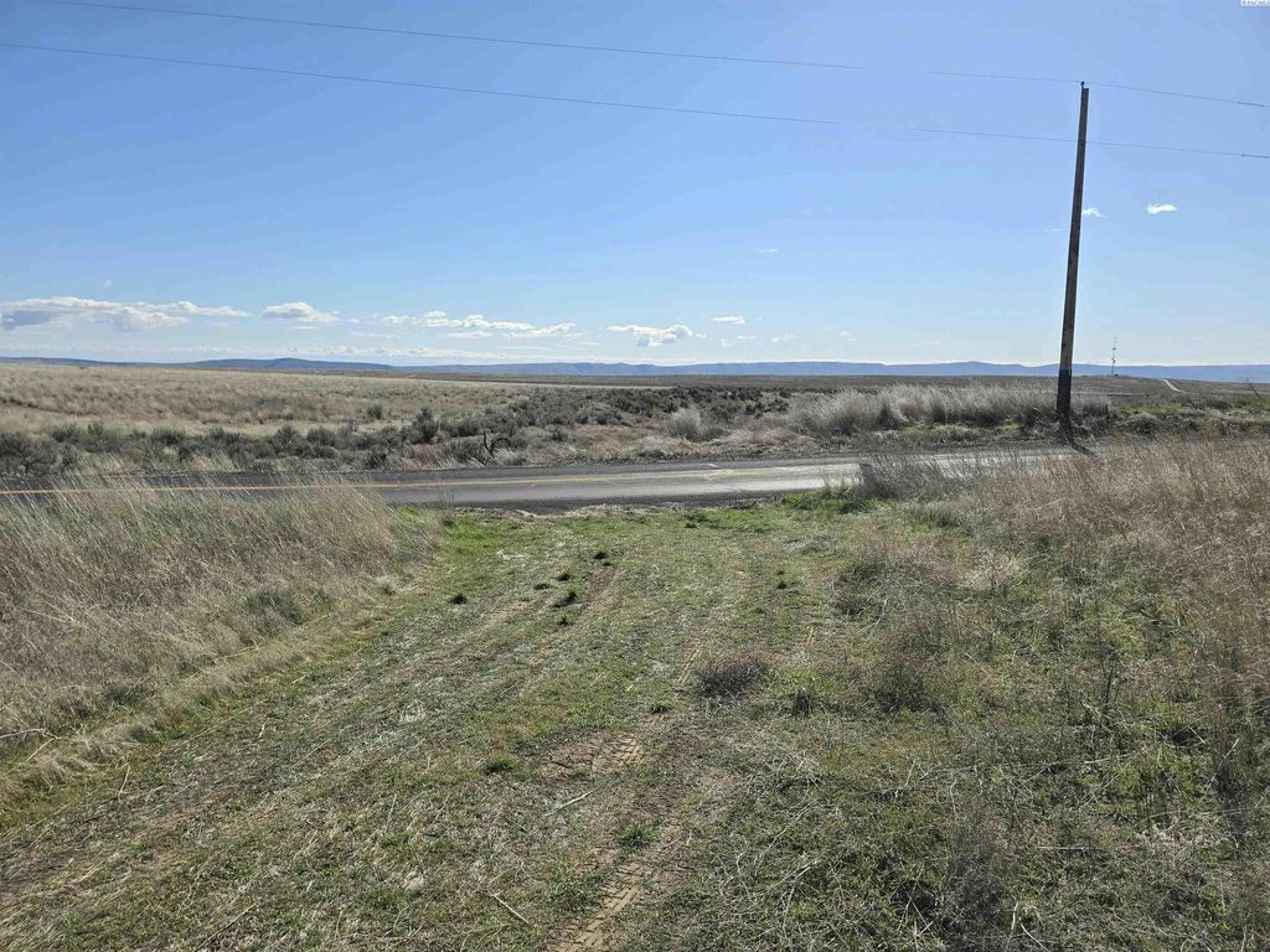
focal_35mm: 23
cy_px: 476
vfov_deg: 58.9
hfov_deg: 73.9
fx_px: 844
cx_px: 635
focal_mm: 6.3
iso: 12
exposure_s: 1/1667
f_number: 1.7
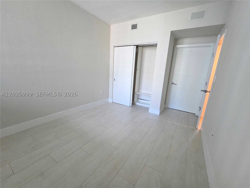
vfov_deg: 89.9
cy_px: 94
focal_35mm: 13
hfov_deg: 106.2
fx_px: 94
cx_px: 125
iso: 500
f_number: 2.2
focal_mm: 2.2
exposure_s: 1/60
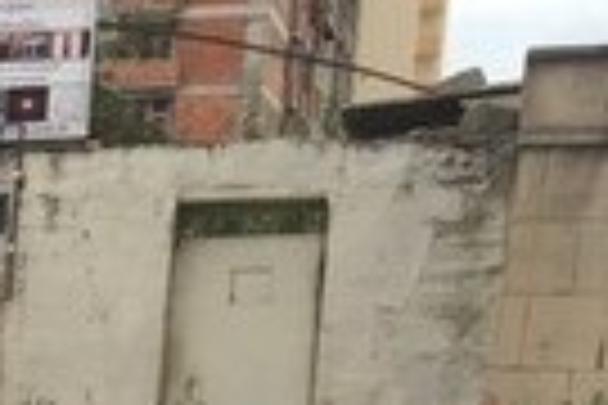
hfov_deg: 12.2
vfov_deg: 8.4
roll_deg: -0.1
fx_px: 2482
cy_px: 1010
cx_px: -644
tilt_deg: -14.3
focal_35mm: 147
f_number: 2.2
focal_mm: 4.15
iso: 32
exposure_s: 1/175
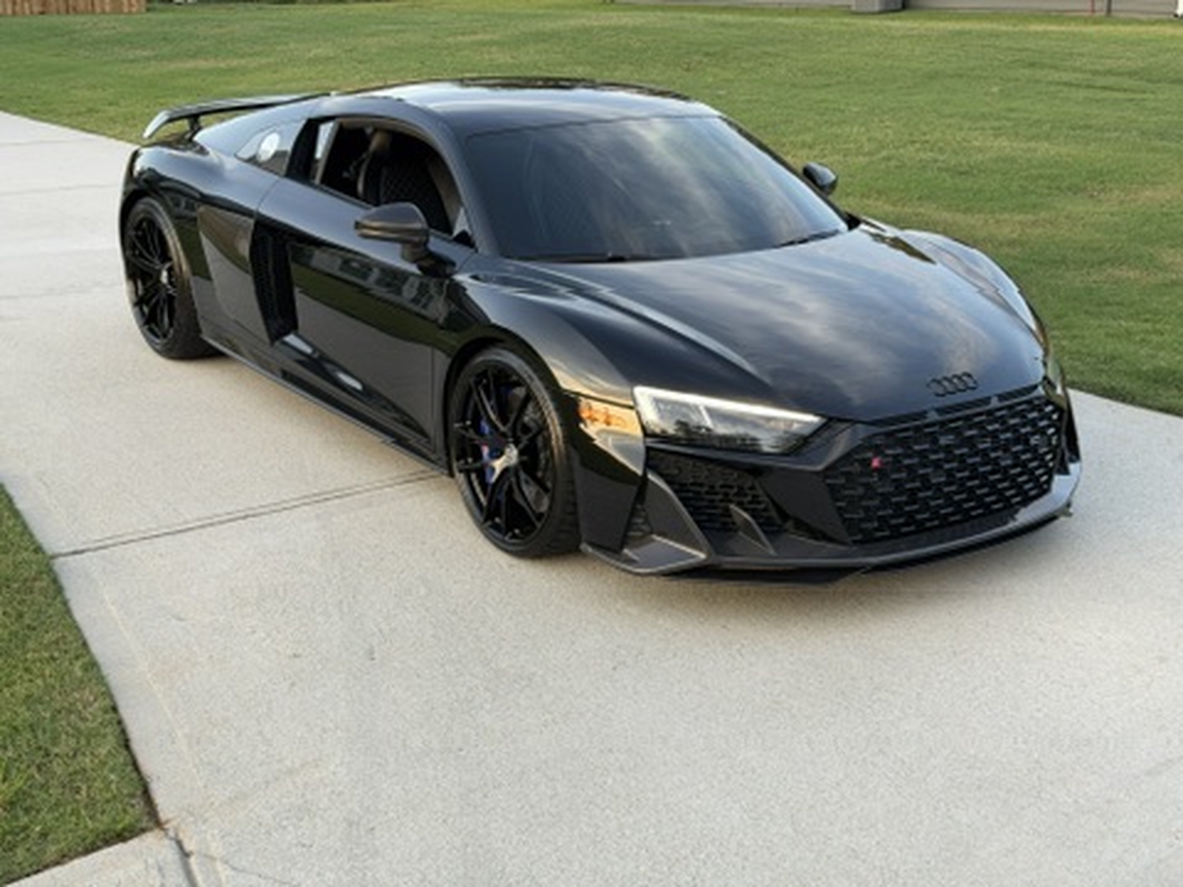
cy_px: 444
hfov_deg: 39.7
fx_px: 1640
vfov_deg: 30.3
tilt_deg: -17.3
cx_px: 592
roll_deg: -0.4
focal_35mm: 48
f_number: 1.78
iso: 80
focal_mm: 6.76
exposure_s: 1/305
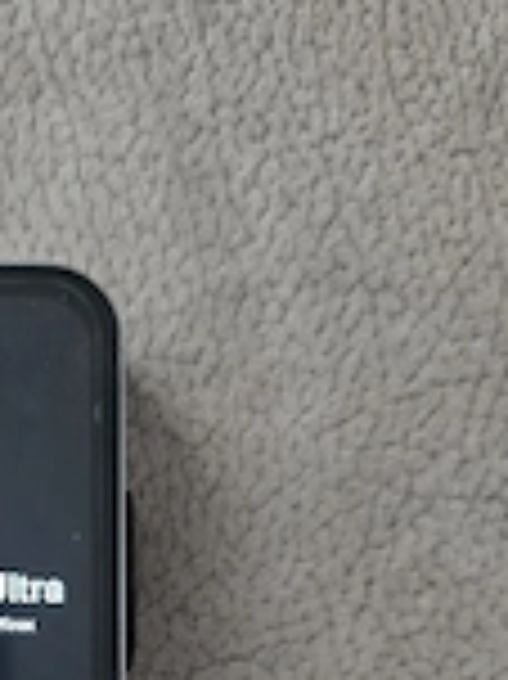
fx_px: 1195
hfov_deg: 22.7
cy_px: 675
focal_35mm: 61
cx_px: -45
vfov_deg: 29.6
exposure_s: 1/101
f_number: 1.7
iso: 640
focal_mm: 6.25
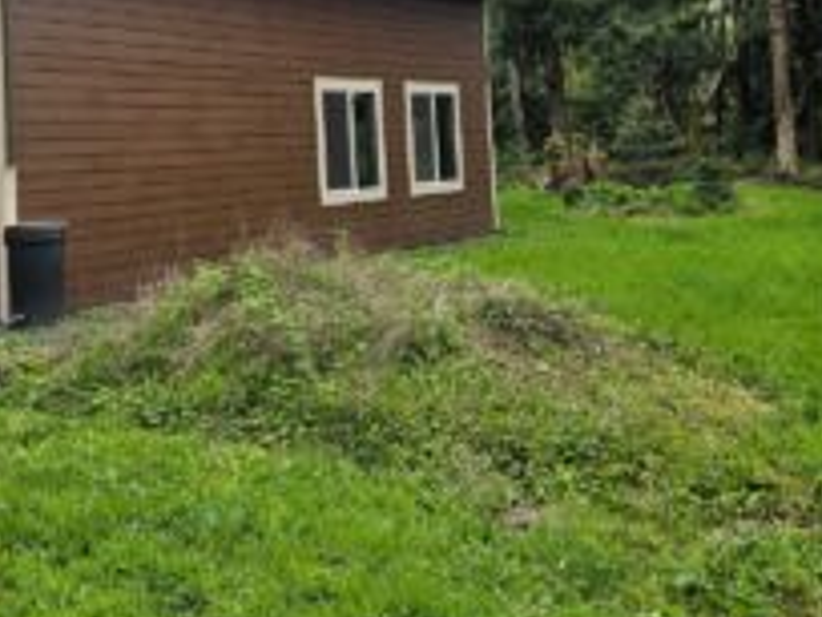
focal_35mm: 45
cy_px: 113
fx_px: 1069
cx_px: 189
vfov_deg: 31.3
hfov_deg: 40.7
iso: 12
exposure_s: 1/299
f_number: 1.7
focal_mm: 6.3
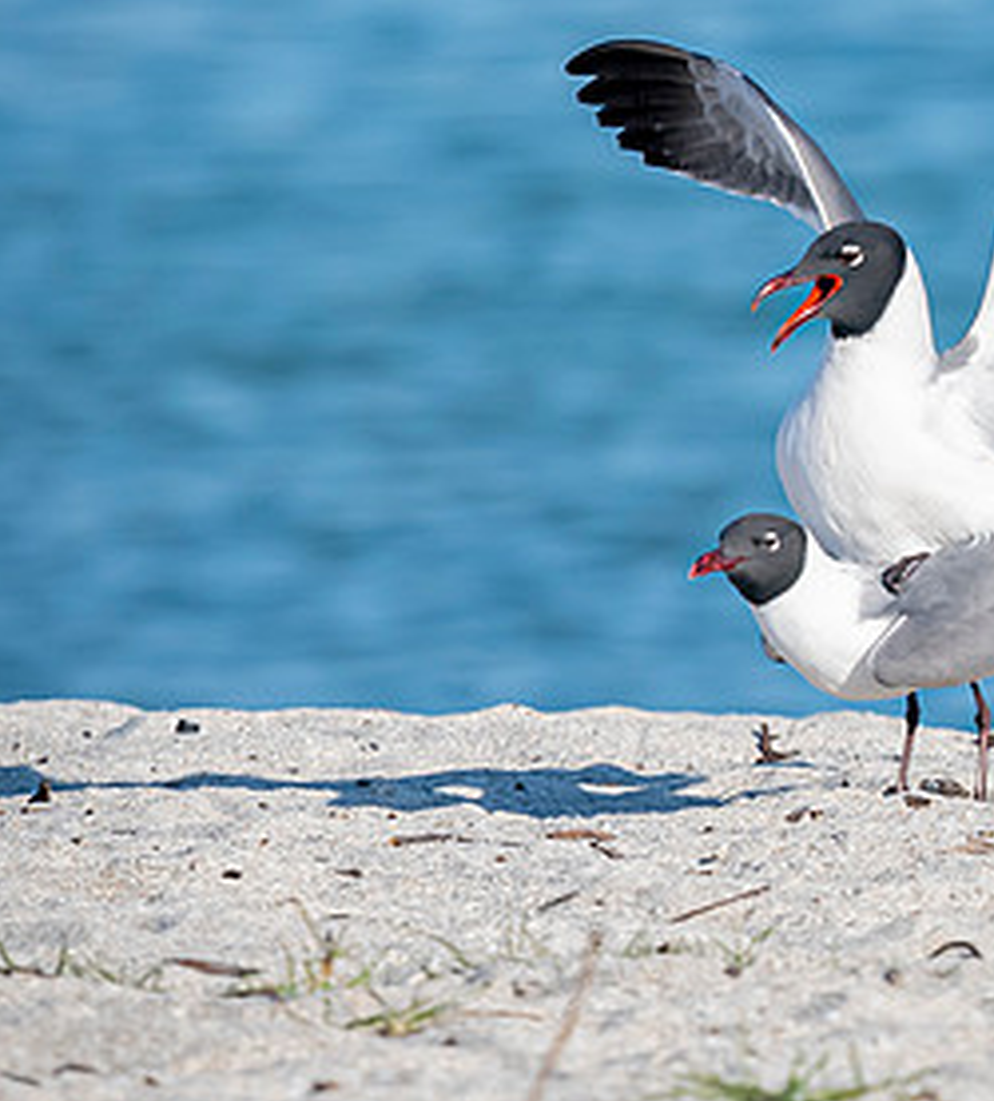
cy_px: 238
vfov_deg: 1.2
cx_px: 1805
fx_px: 54584
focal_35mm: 1592
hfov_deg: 1.0
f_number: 5.6
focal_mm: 300
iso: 500
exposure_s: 1/2000
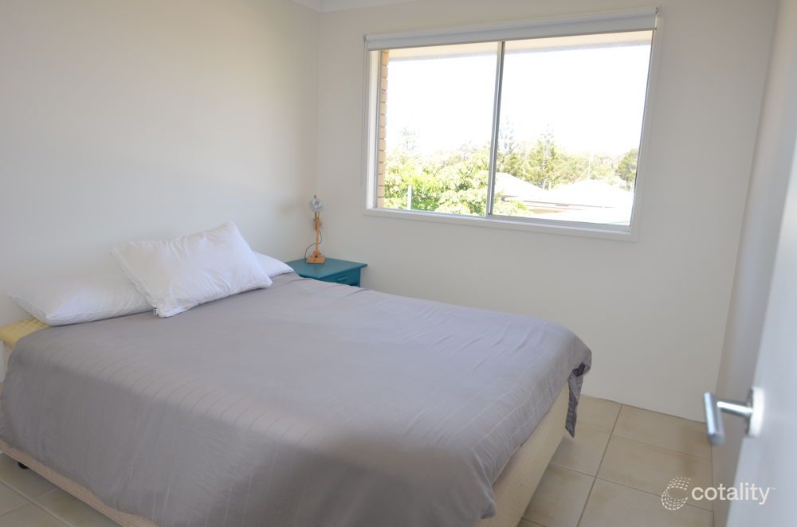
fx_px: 497
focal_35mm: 22
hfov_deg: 77.4
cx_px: 398
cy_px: 264
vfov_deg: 55.9
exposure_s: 1/200
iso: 100
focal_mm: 15
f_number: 3.2
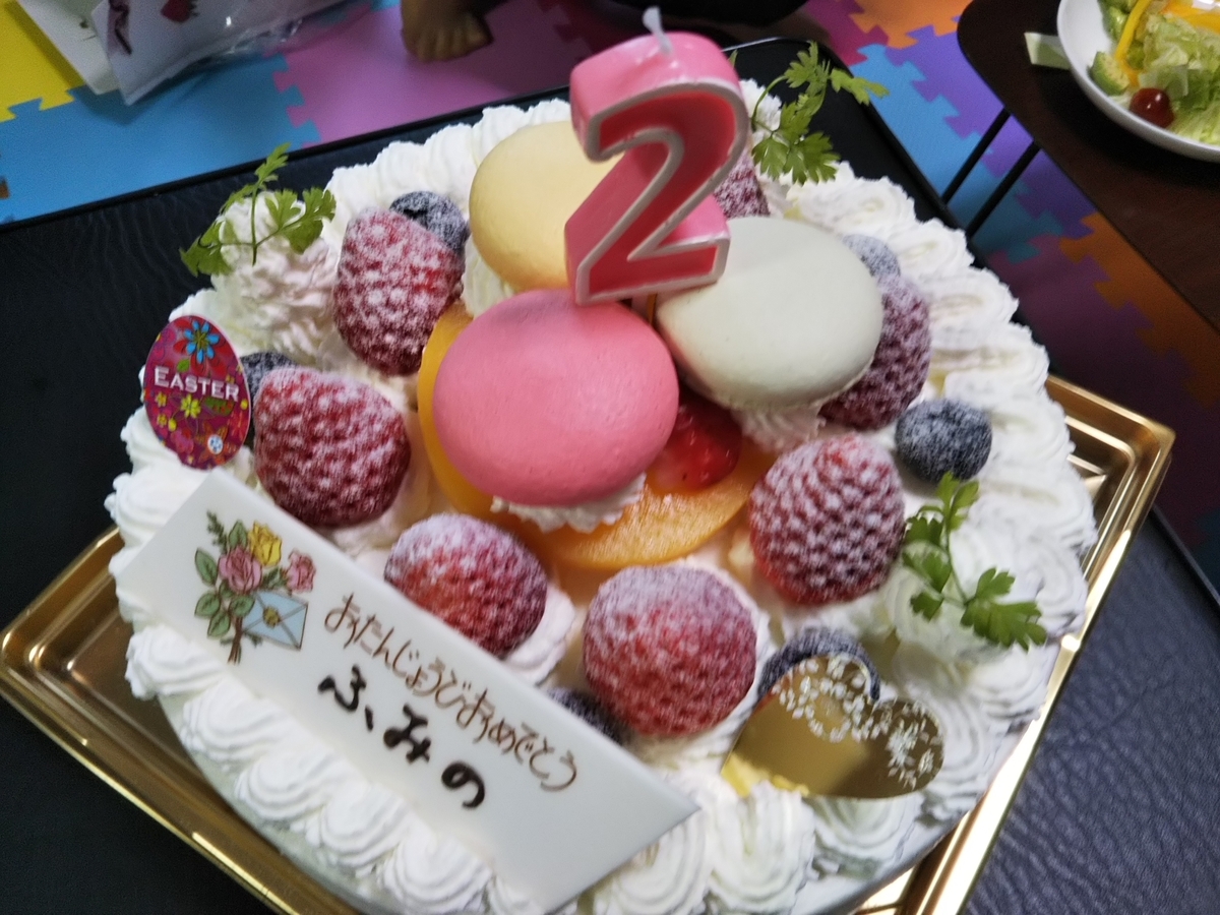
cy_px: 458
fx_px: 1057
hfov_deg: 60.0
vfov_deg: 46.8
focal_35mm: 30
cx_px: 610
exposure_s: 1/30
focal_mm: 4
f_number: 2.2
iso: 64
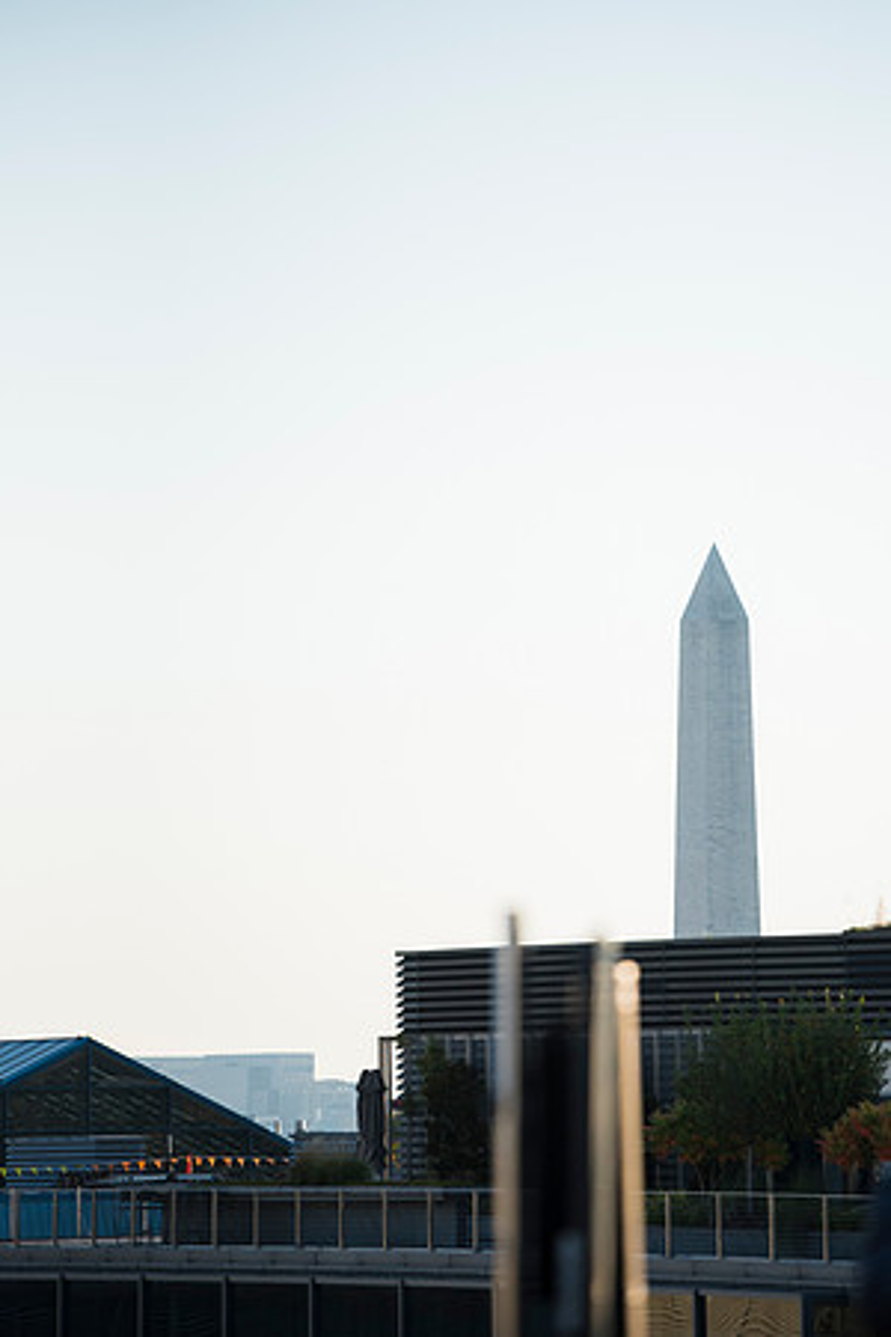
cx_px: 446
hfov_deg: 6.9
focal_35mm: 200
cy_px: 668
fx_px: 7424
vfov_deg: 10.3
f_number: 3.5
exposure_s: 1/4000
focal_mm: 200
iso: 400
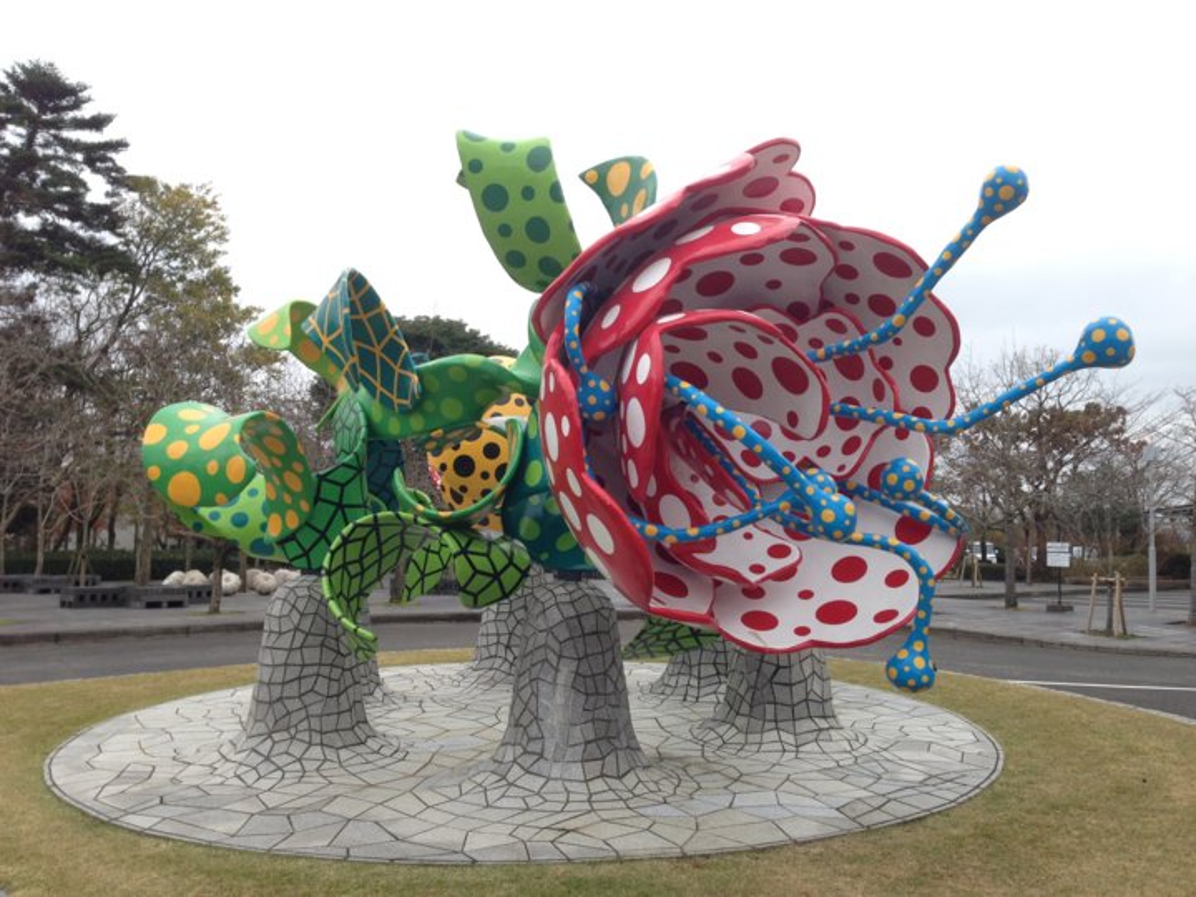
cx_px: 598
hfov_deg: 55.4
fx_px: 1140
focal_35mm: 33
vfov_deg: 42.9
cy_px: 448
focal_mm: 4.12
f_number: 2.4
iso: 50
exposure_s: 1/225
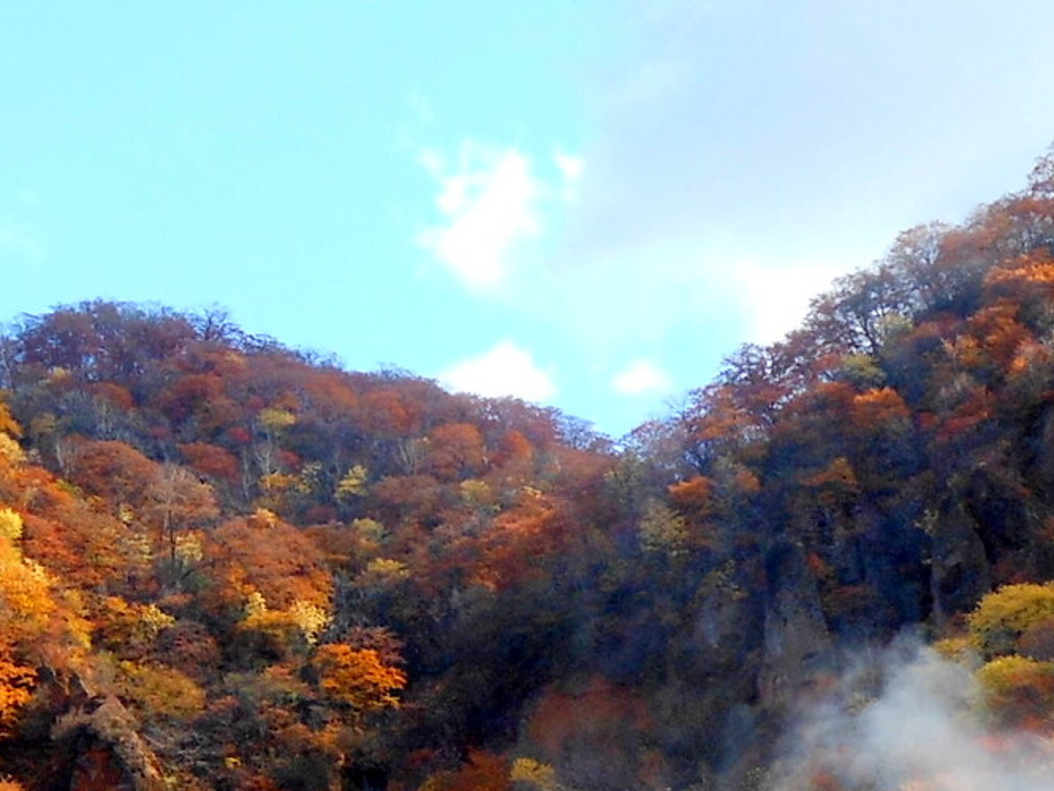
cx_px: 521
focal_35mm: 146
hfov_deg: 13.5
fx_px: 4447
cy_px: 1050
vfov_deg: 10.0
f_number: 3.6
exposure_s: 1/320
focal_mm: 6.8
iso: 80
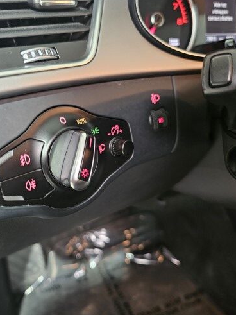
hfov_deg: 46.4
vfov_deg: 60.0
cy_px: 151
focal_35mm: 30
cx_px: 89
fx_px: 273
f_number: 1.7
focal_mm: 6.3
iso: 640
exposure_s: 1/25
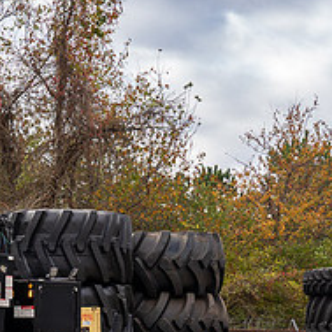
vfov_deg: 18.3
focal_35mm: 94
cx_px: -14
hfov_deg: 18.0
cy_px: 261
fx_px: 1020
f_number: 5.6
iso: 100
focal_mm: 36
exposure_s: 1/100
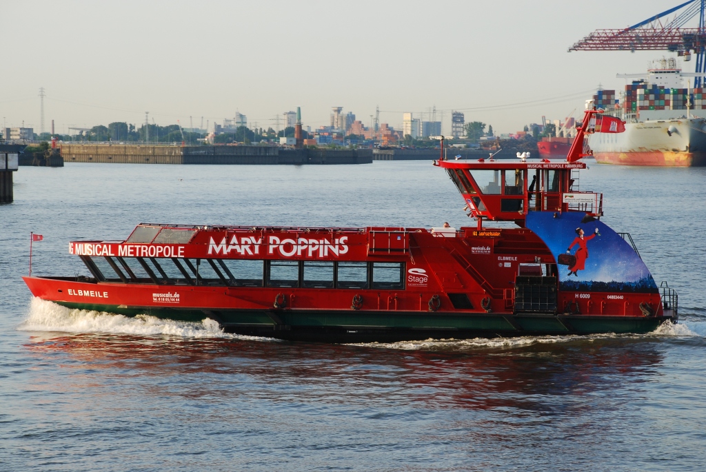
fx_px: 2503
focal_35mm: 128
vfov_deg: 10.8
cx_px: 353
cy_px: 236
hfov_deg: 16.1
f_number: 6.3
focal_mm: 85
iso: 200
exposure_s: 1/125
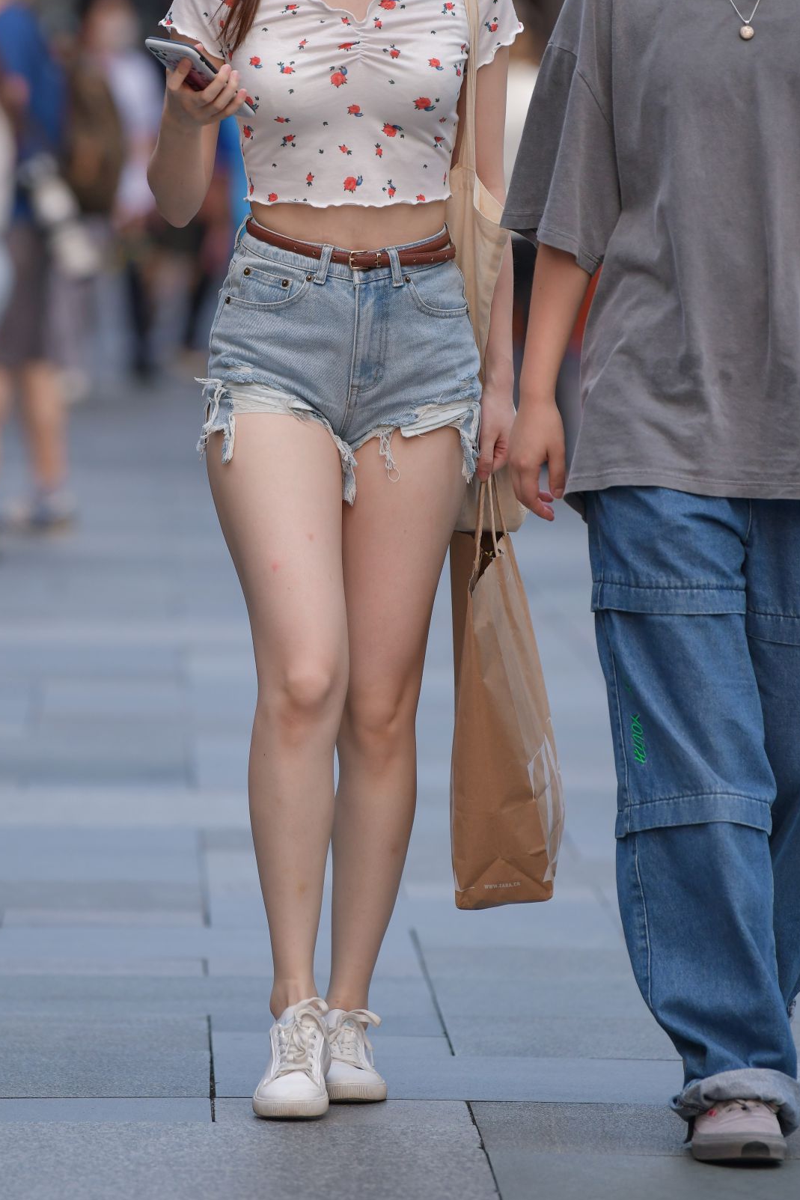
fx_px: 10297
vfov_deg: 6.7
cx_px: 336
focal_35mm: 309
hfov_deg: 4.4
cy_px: 357
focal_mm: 200
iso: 500
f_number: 3.5
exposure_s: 1/640
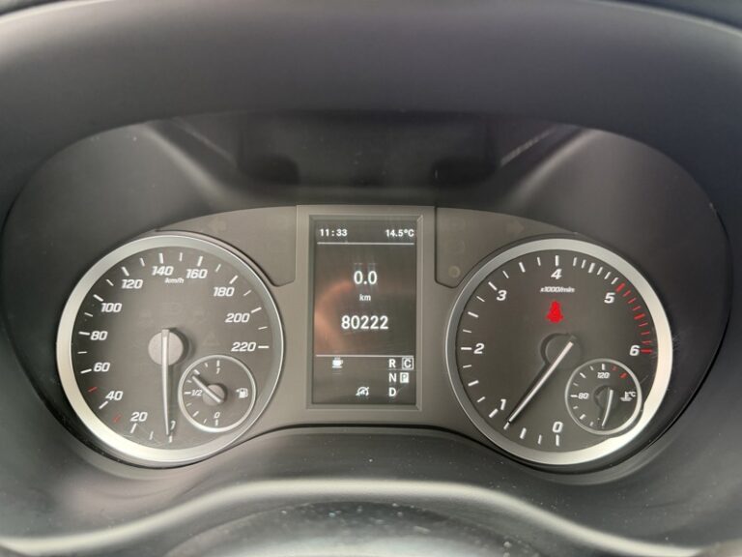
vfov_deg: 56.8
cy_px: 278
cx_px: 371
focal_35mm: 24
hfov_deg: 71.6
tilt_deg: -25.9
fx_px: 514
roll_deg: +1.5
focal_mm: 6.76
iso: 250
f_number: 1.78
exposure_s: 1/60
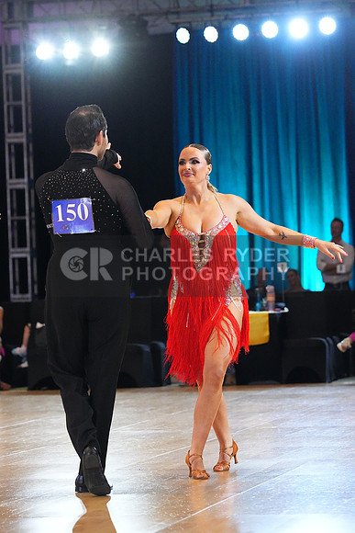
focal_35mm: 148
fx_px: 2188
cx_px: 178
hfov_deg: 9.3
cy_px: 266
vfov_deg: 13.9
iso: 12800
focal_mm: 148
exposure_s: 1/400
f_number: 5
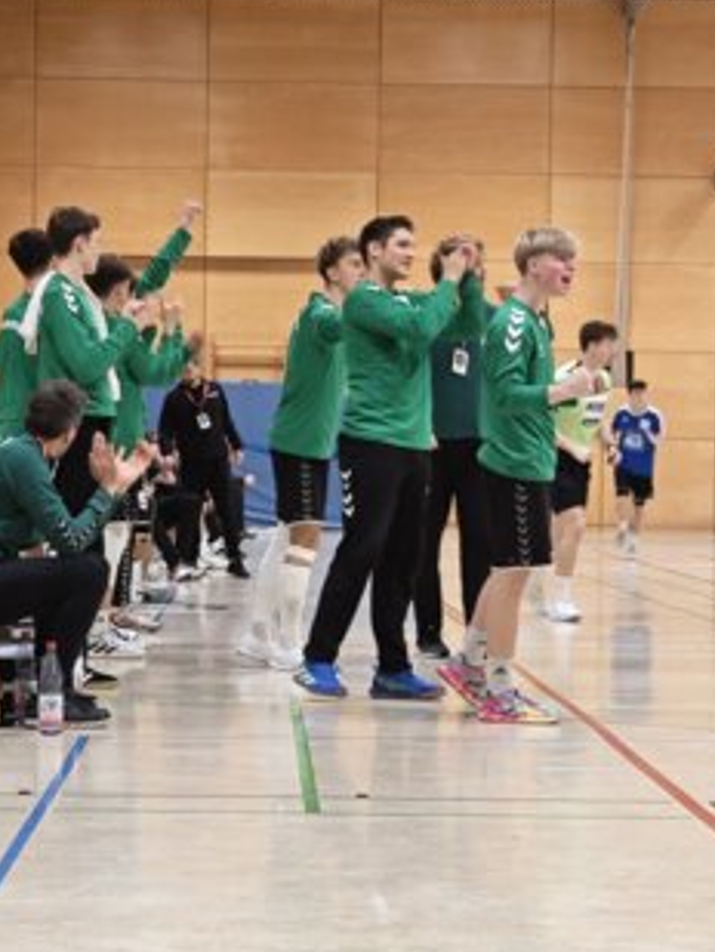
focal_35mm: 97
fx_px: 2670
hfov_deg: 15.3
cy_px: 453
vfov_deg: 20.2
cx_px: 358
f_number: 2
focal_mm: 7.06
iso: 250
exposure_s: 1/37.3
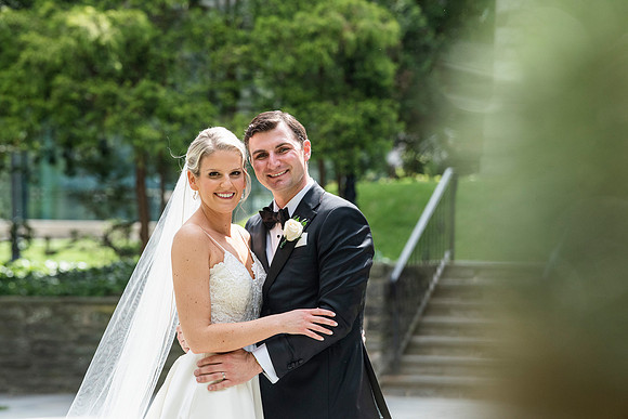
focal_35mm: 185
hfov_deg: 11.1
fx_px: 3228
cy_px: 210
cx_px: 314
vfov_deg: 7.4
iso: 1000
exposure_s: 1/2000
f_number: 6.3
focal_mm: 185
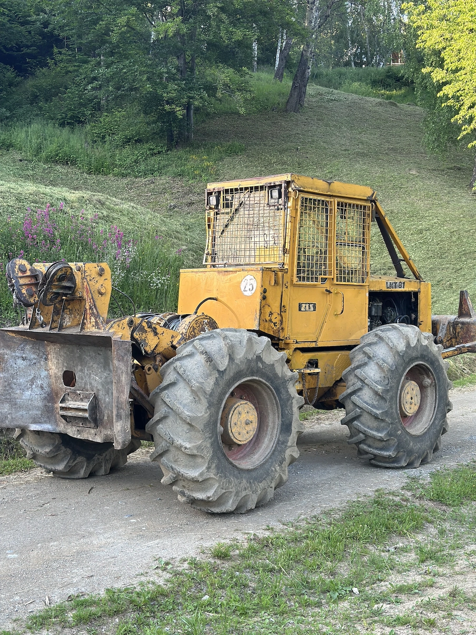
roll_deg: -1.0
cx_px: 238
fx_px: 880
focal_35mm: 48
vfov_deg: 39.7
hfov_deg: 30.3
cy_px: 318
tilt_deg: -1.4
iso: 80
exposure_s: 1/256
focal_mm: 6.86
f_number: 1.78
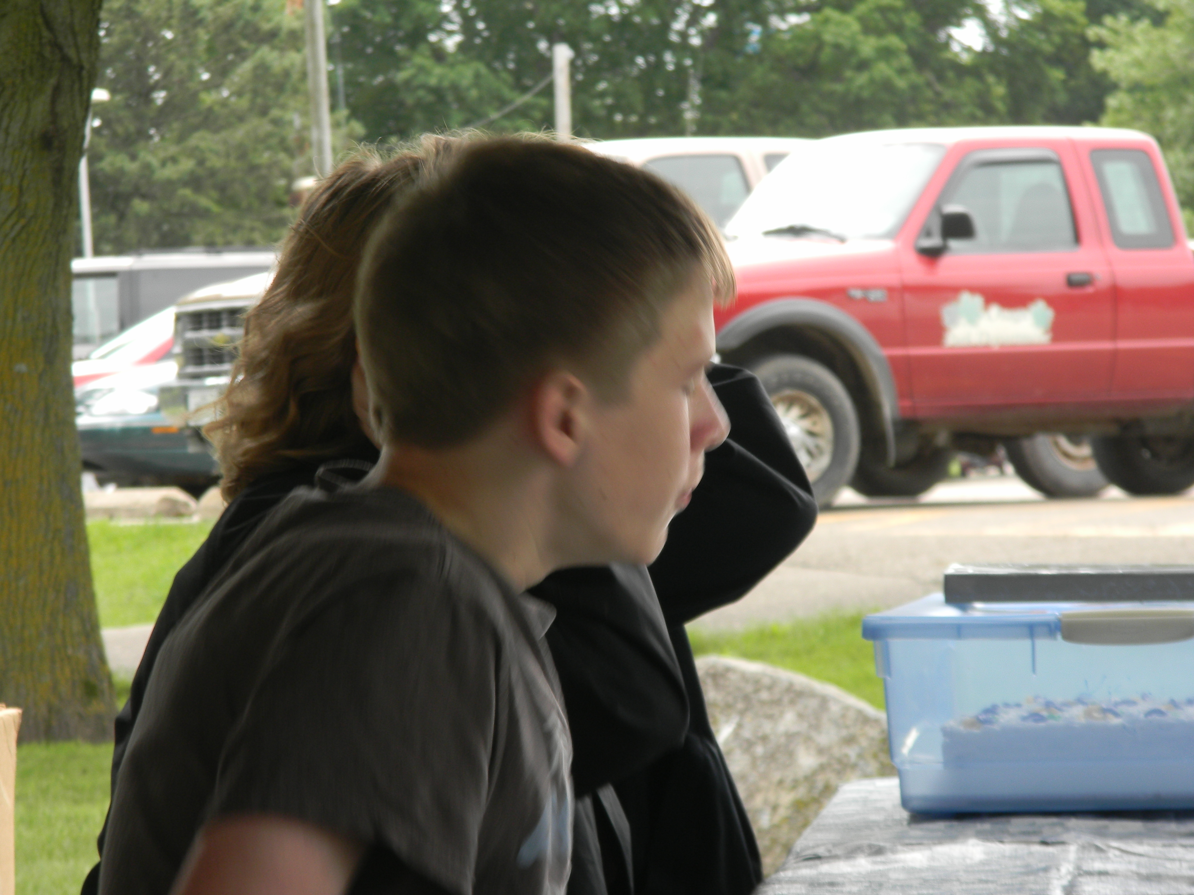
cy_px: 448
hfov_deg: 13.3
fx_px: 5105
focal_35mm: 148
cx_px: 597
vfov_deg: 10.0
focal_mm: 26.8
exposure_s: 1/61.8
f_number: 5
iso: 80
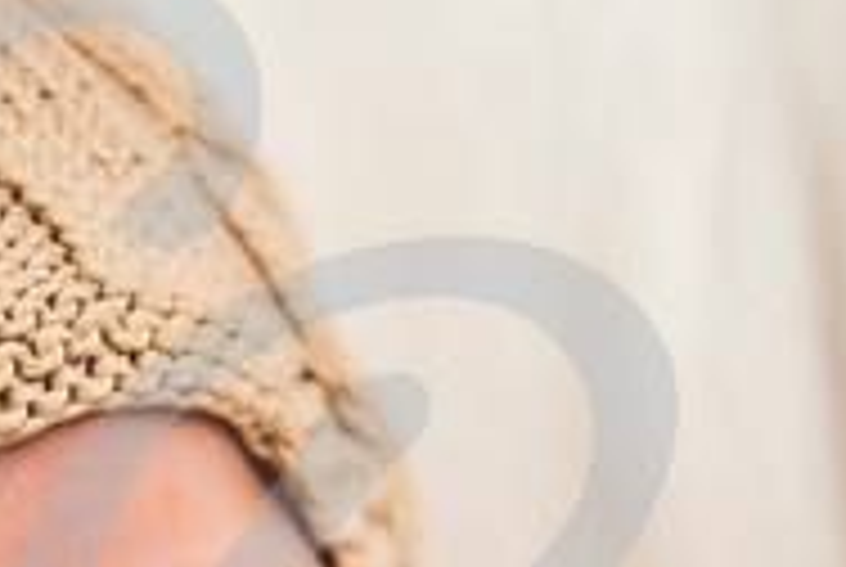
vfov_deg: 7.1
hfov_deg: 10.6
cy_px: 794
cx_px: -36
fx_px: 4496
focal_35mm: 191
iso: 100
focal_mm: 62
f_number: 2.8
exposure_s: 1/125
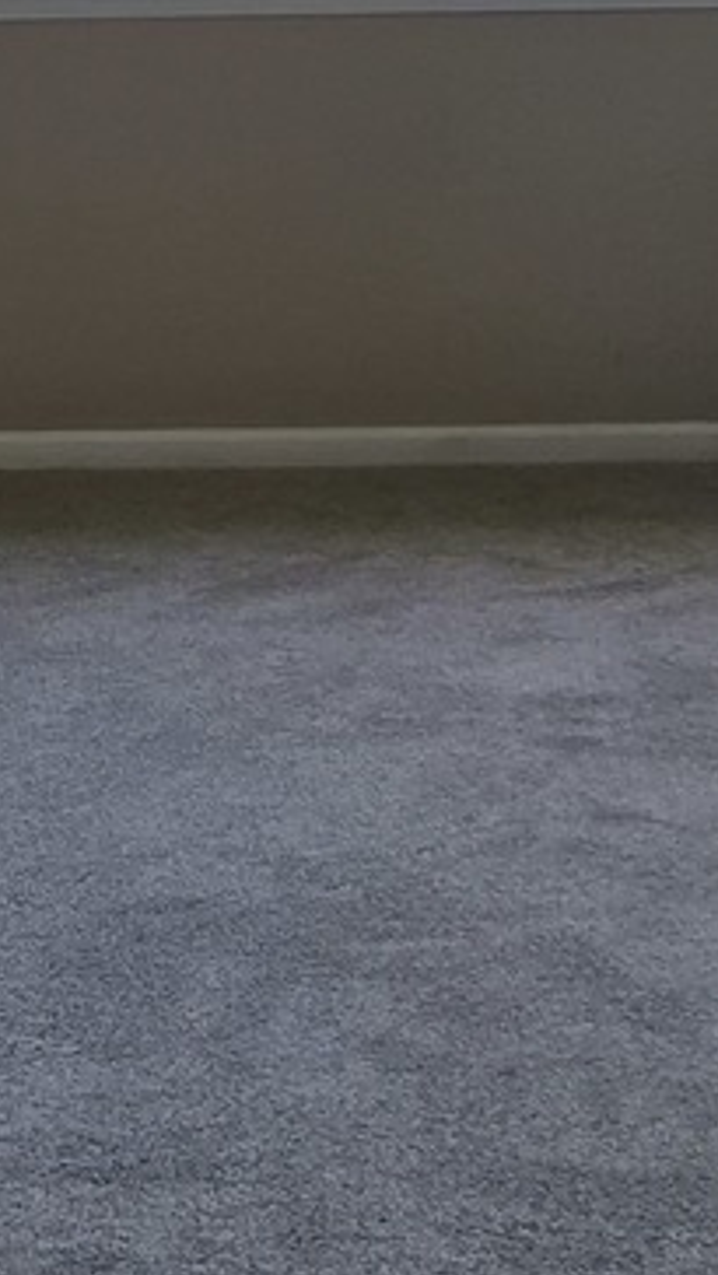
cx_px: -301
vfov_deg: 33.2
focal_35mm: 56
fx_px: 1894
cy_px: -77
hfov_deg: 19.3
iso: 64
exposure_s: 1/100
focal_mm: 1.7
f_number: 2.2
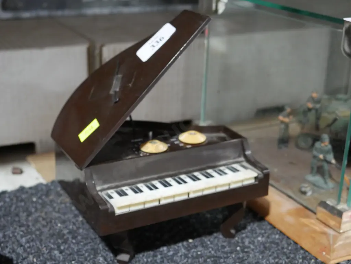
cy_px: 132
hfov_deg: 35.5
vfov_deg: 27.1
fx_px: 548
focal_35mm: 54
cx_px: 176
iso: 2500
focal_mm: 27
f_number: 5.3
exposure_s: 1/60
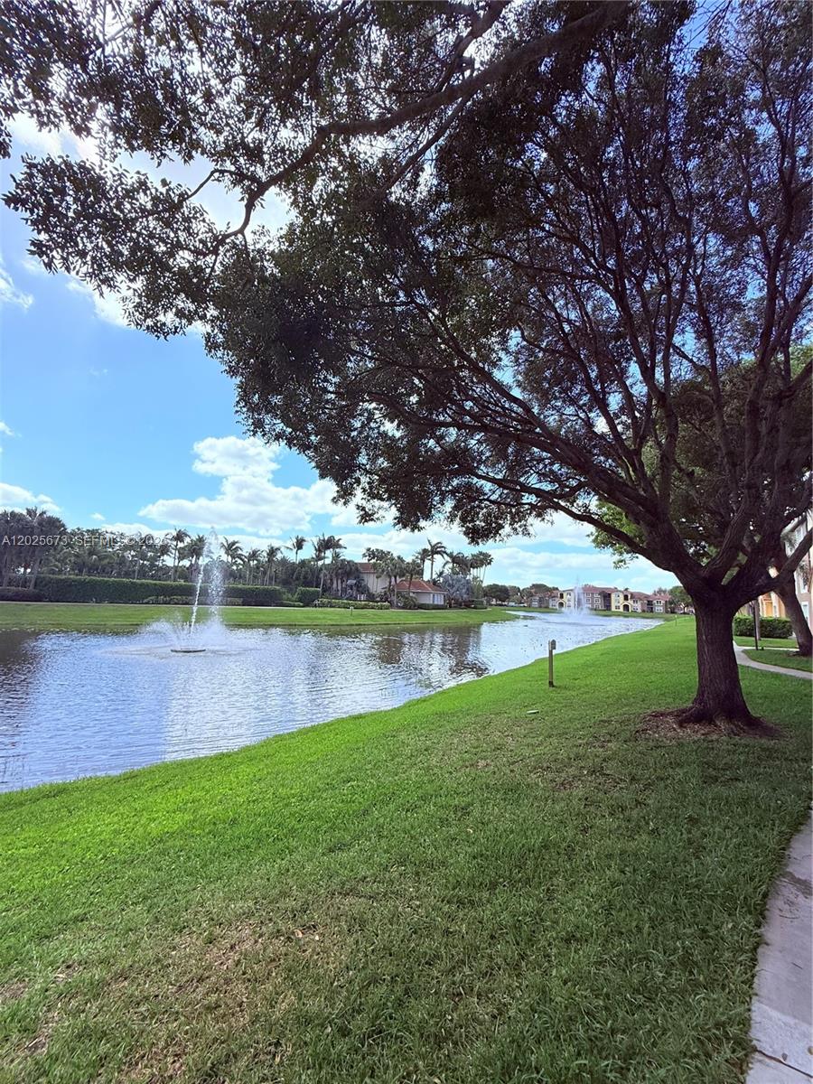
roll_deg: -2.1
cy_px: 542
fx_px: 438
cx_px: 406
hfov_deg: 85.7
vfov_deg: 102.1
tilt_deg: +9.3
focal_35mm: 14
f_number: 2.2
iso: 50
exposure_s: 1/3125
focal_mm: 2.22
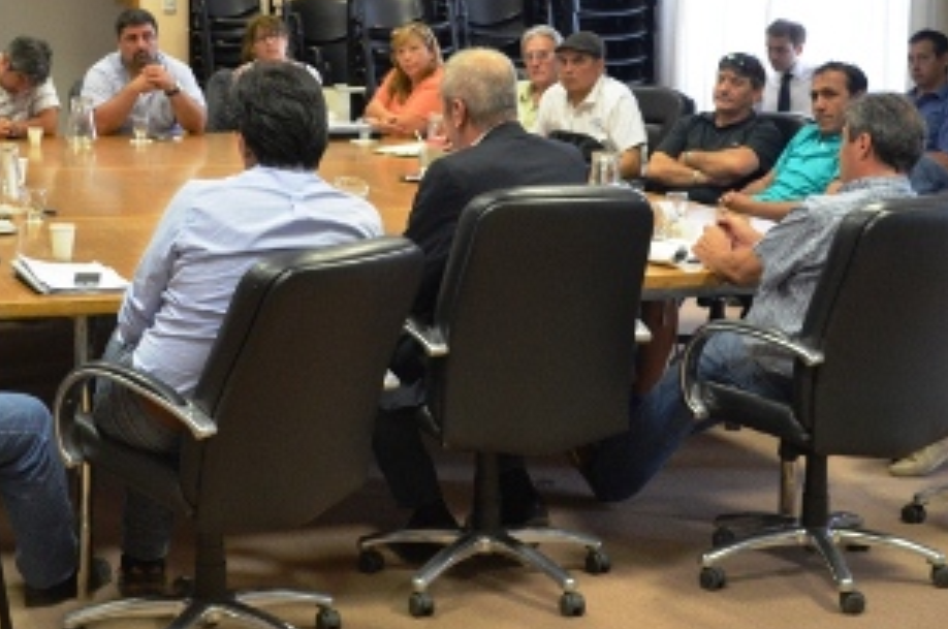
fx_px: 2024
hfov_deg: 26.3
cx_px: 406
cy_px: 220
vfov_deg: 17.6
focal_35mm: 77
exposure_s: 1/40
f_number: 4.2
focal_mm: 26
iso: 800
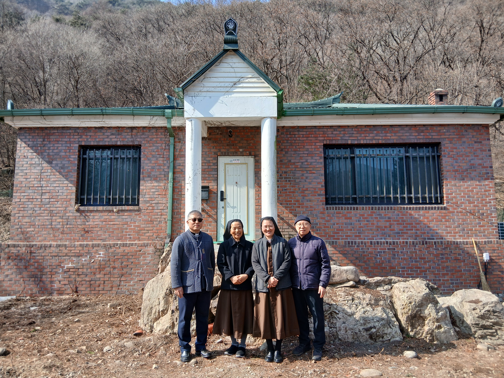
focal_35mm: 26
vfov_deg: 53.1
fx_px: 379
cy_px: 189
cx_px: 252
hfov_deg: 67.3
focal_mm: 3.98
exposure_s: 1/222
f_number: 1.8
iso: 20
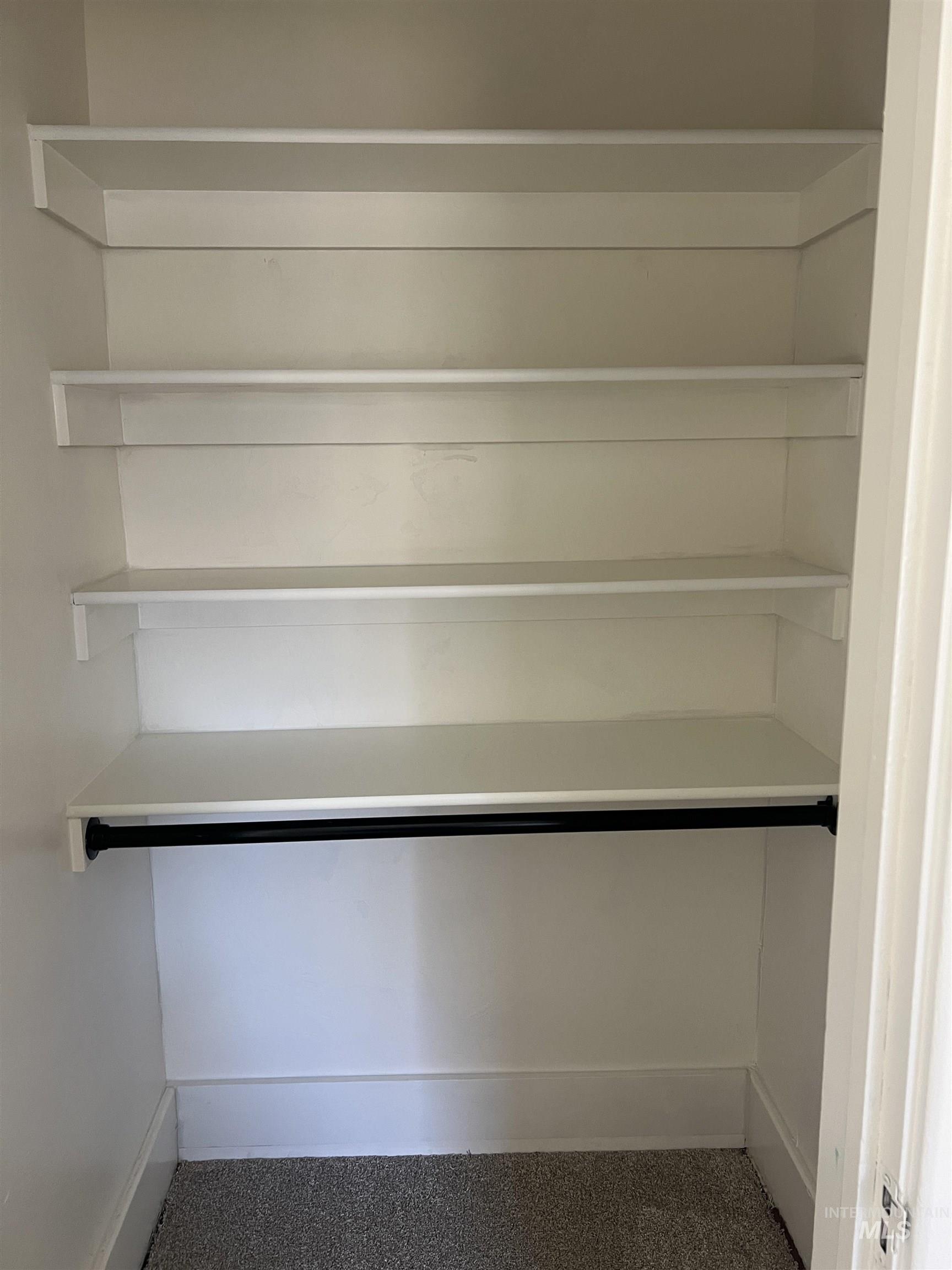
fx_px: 953
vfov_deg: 67.3
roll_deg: +0.2
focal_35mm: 26
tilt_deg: -9.7
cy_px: 635
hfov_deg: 53.1
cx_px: 476
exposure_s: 1/60
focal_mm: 5.7
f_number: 1.5
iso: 160
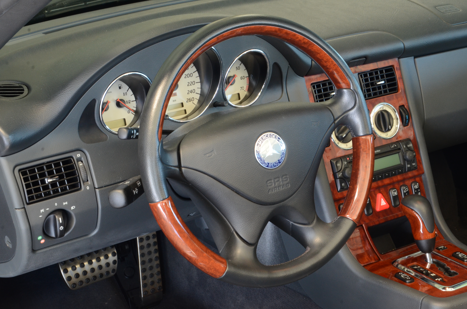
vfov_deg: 18.8
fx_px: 932
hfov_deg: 28.1
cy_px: 154
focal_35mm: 72
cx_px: 234
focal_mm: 48
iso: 800
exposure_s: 2
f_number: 20
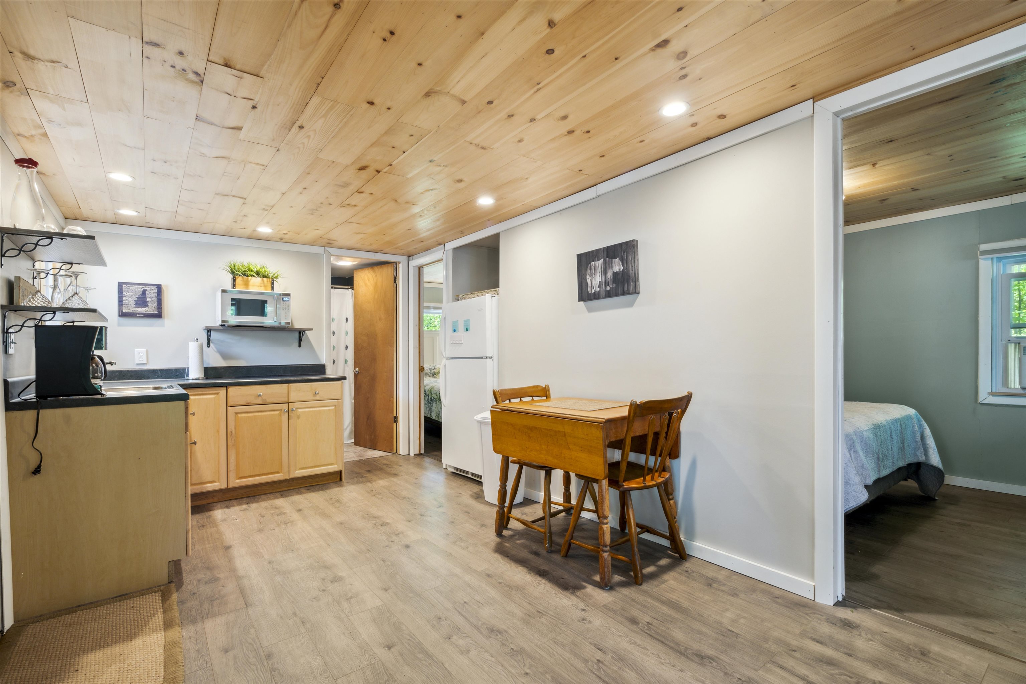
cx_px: 513
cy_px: 342
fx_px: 456
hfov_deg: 96.7
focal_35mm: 16
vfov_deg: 73.7
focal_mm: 16
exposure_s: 1/4
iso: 400
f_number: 8
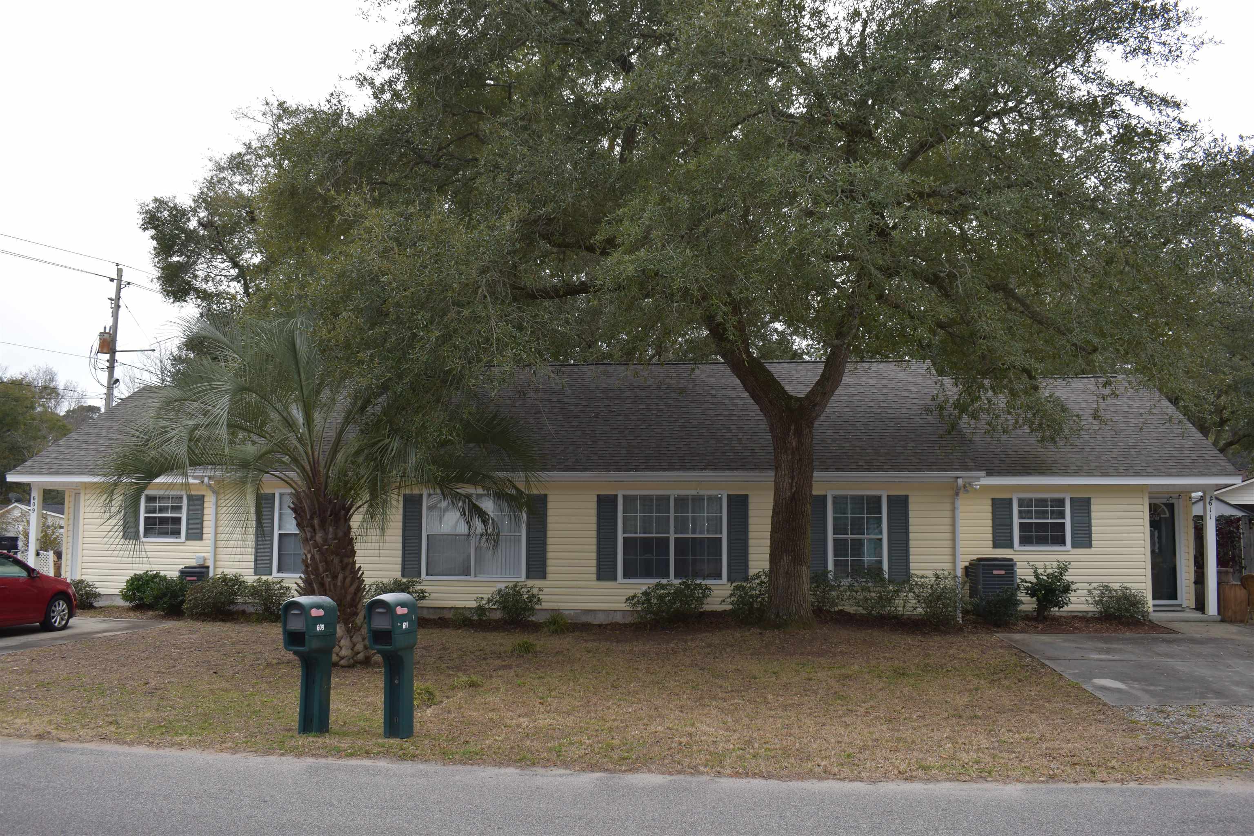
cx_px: 627
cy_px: 418
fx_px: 1097
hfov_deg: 59.5
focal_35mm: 32
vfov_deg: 41.7
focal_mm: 21
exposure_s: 1/200
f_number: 5.6
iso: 100
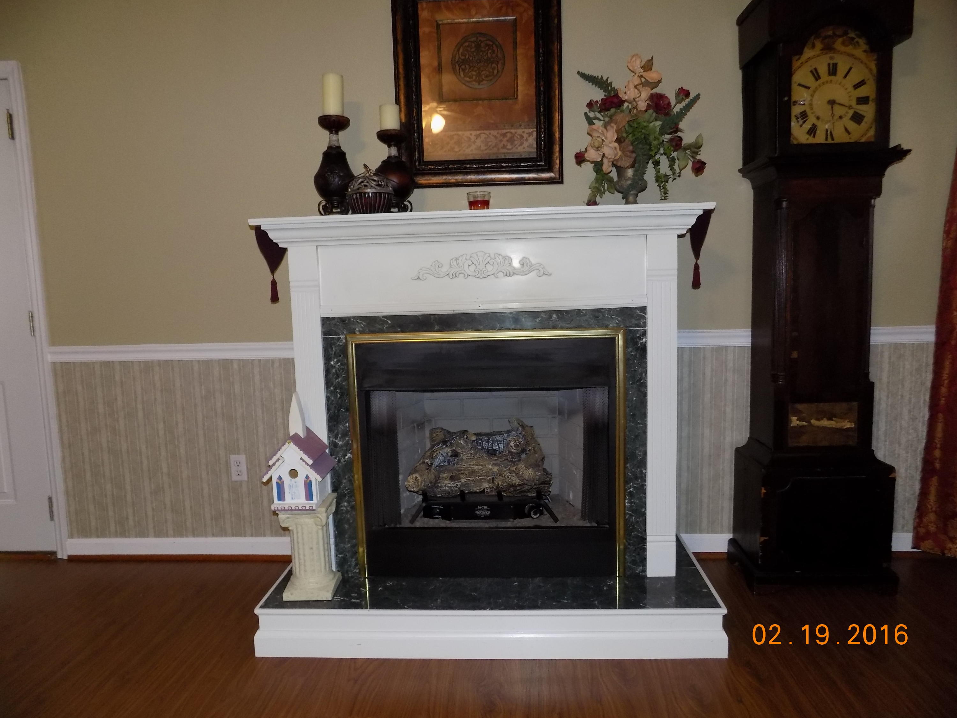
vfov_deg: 58.9
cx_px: 478
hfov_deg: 73.9
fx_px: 636
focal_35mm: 23
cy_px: 359
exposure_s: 1/30
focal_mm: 4
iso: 200
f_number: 3.1
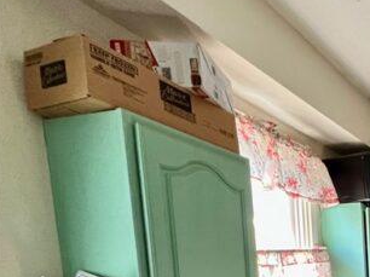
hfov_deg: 36.4
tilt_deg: -7.9
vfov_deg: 33.8
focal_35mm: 34
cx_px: 476
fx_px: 363
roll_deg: +1.4
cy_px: 333
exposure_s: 1/60
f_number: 1.8
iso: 250
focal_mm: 1.57
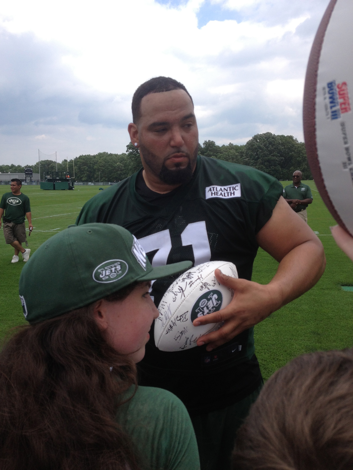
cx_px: 176
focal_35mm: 35
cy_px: 235
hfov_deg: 40.7
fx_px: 476
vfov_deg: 52.6
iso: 50
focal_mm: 4.28
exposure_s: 1/1255
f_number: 2.4
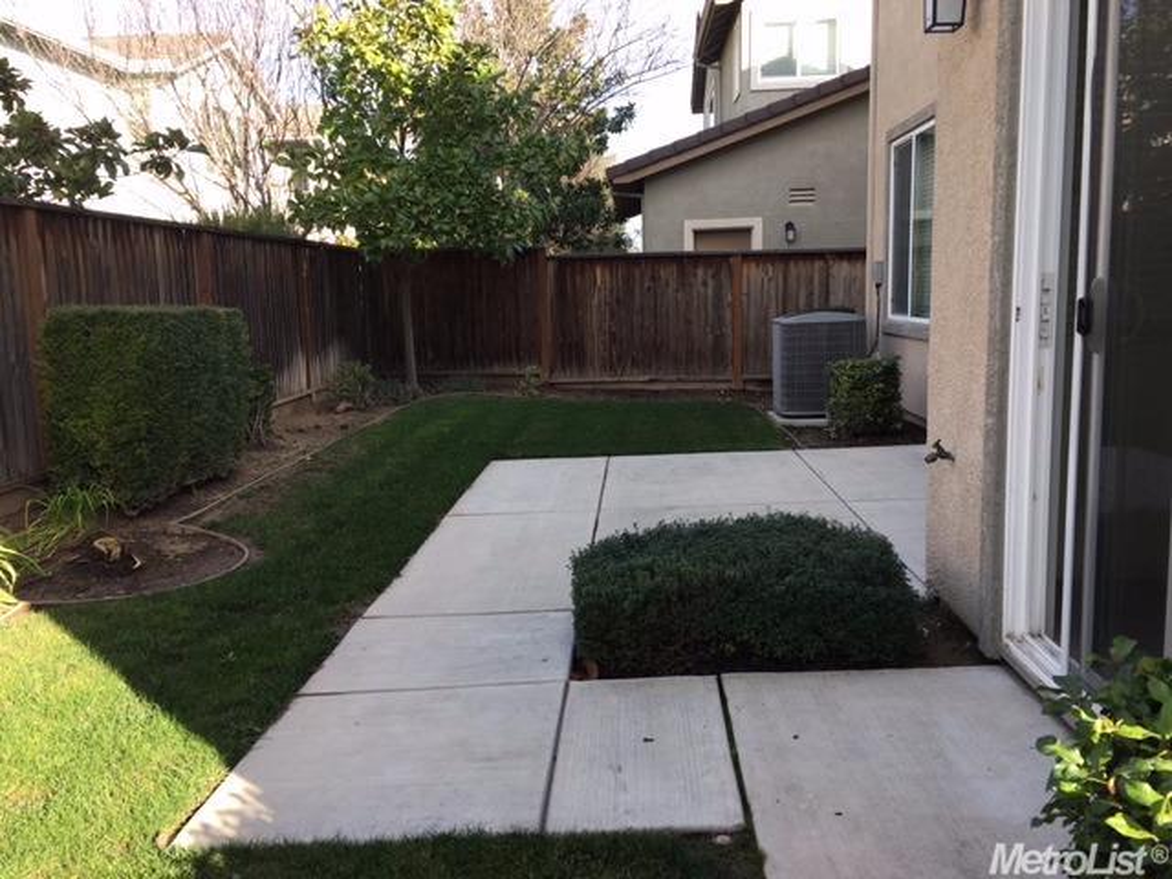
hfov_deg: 61.7
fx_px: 982
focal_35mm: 29
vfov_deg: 48.2
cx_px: 586
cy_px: 440
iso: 25
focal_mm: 4.15
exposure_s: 1/227
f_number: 2.2
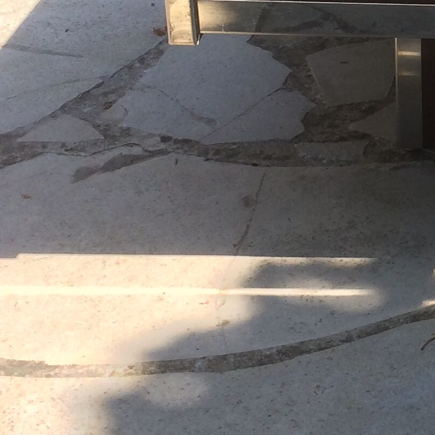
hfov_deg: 15.8
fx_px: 1479
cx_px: 592
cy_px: -5
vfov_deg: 16.4
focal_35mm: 104
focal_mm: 4.15
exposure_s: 1/1001
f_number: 2.2
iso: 32
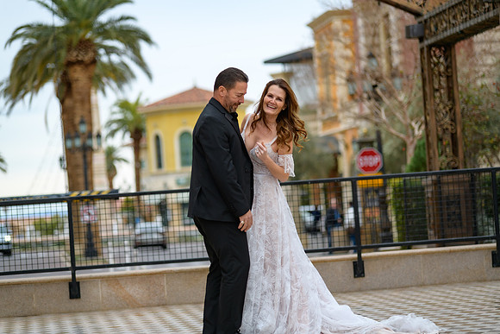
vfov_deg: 11.2
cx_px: 250
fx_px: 1695
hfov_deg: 16.8
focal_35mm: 122
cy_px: 167
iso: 140
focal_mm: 122
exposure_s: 1/640
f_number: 2.8
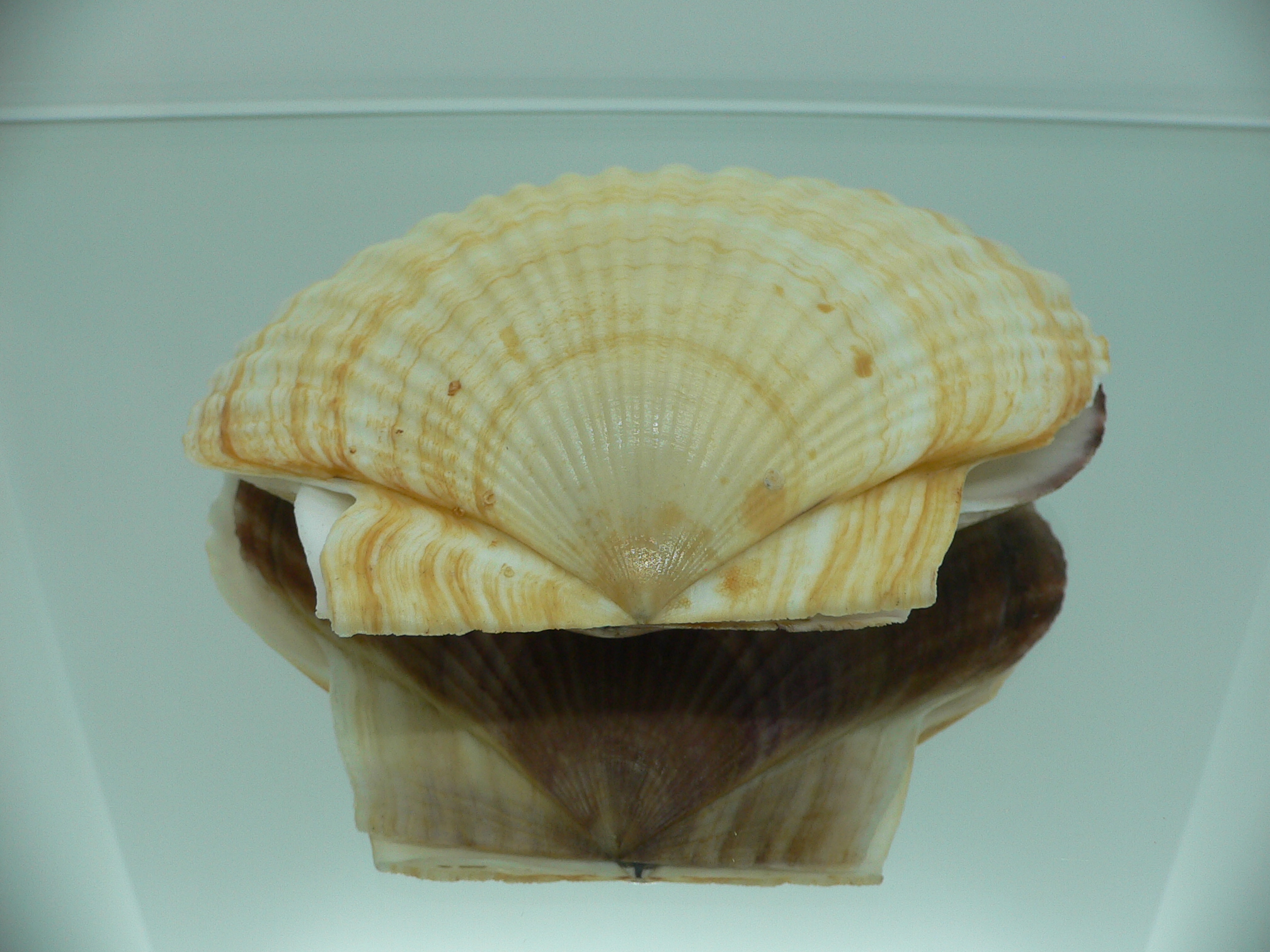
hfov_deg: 52.6
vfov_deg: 40.7
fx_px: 1284
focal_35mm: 35
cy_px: 476
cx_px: 635
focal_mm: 4.6
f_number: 2.8
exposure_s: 1/60
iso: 80
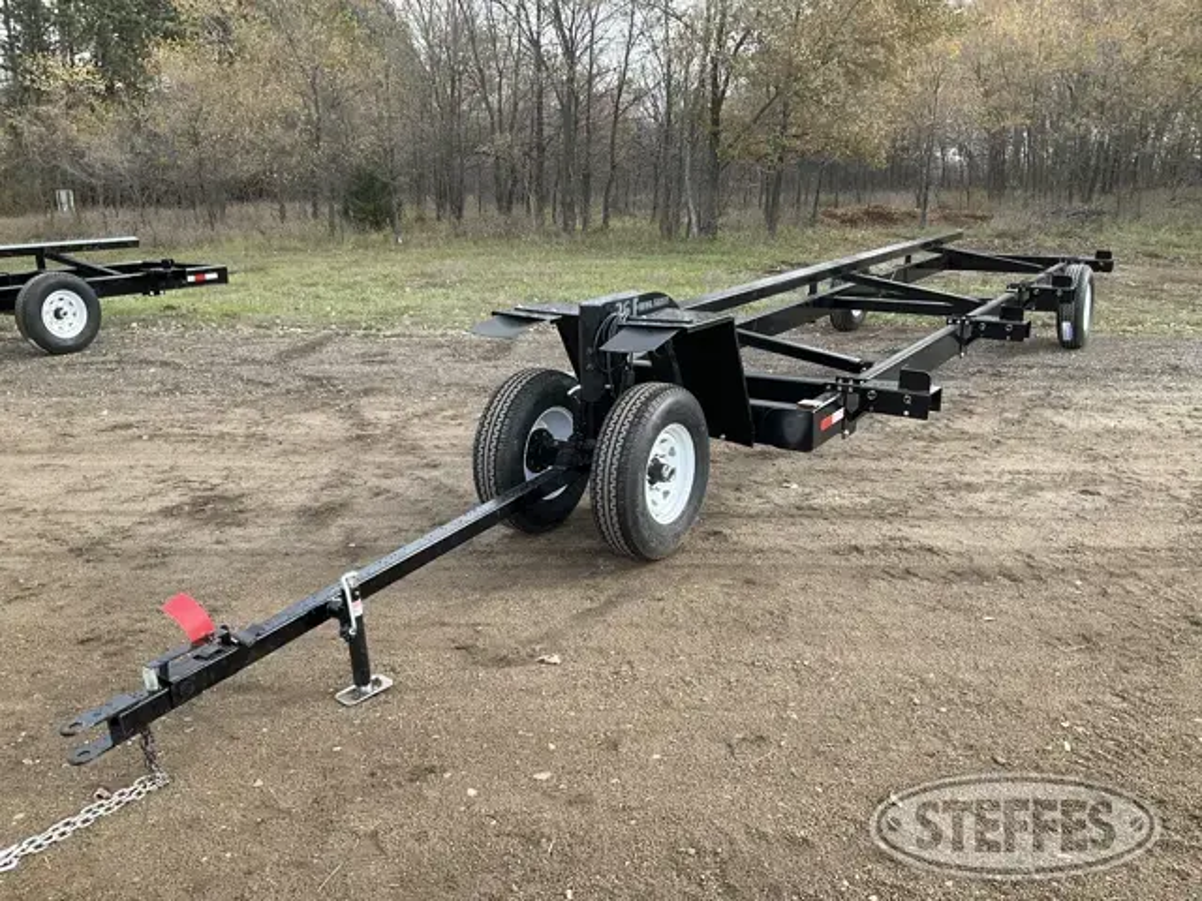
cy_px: 450
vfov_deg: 48.2
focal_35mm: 29
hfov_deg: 61.7
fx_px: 1007
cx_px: 601
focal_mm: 3
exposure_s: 1/348
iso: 25
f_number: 1.8
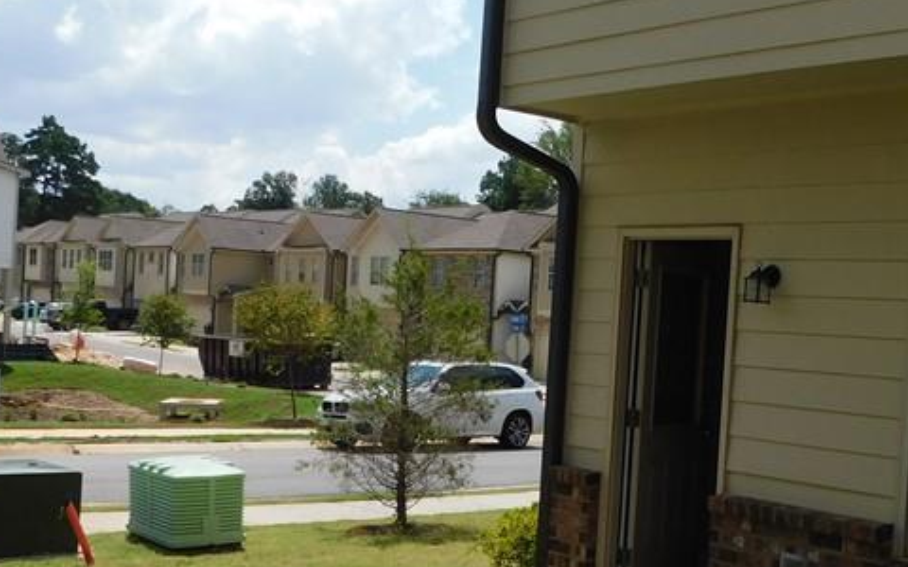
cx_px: 670
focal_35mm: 52
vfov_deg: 24.8
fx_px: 1287
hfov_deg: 38.0
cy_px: 355
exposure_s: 1/640
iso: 125
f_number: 6
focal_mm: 4
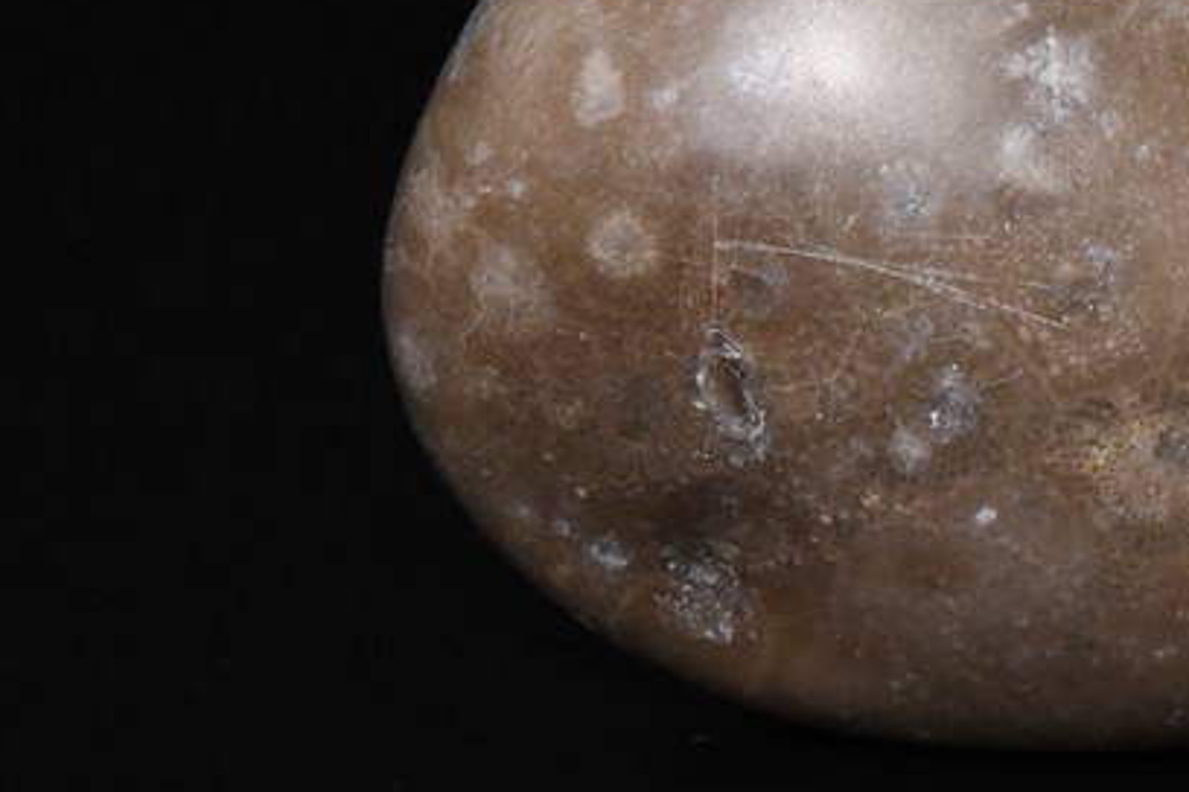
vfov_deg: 4.4
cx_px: 1000
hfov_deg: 6.7
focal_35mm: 309
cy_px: 147
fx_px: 10205
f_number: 14
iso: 5000
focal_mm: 105
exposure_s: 1/60
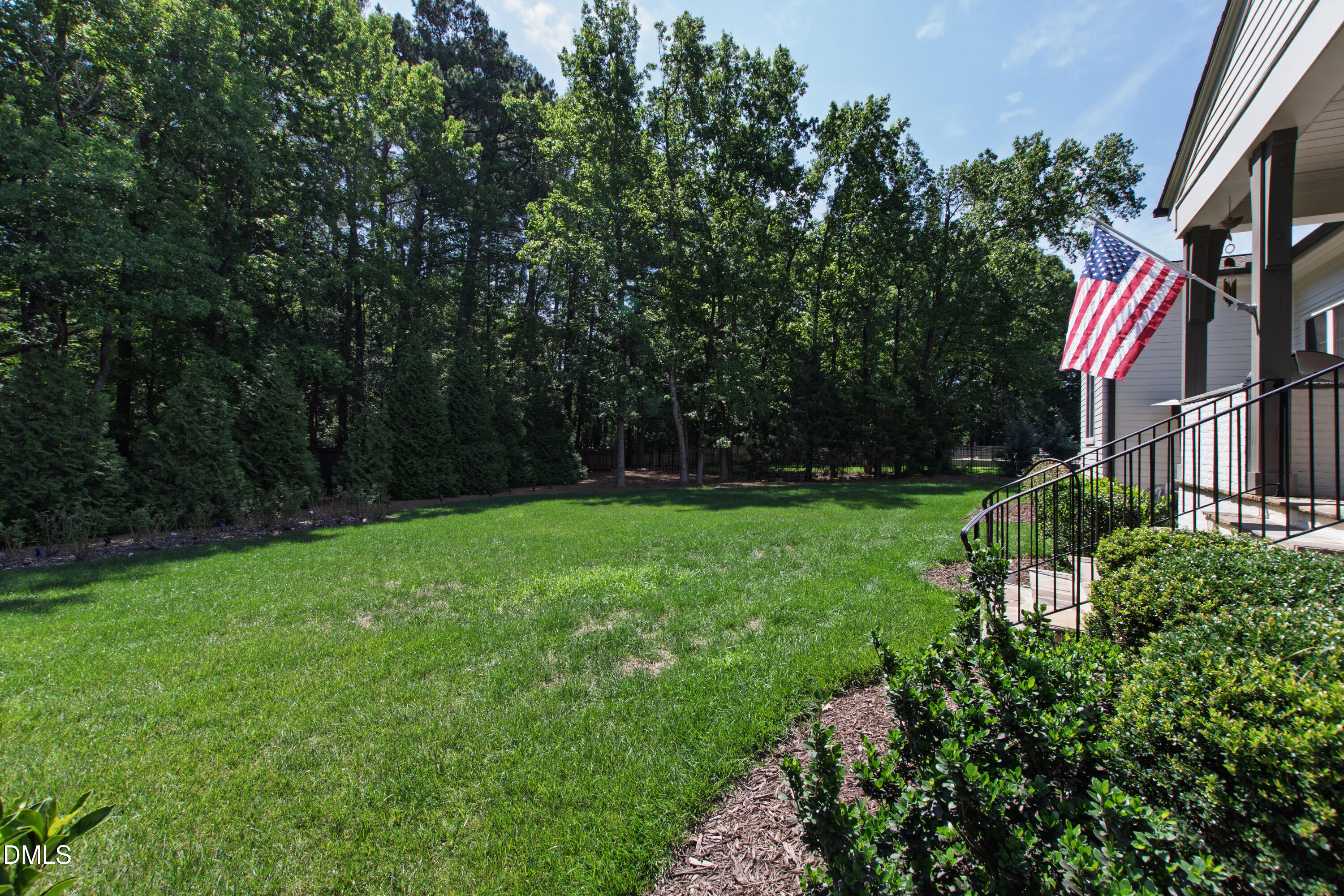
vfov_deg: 77.3
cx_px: 672
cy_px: 448
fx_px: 560
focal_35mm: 15
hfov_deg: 100.4
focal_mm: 10
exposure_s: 1/60
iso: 100
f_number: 8
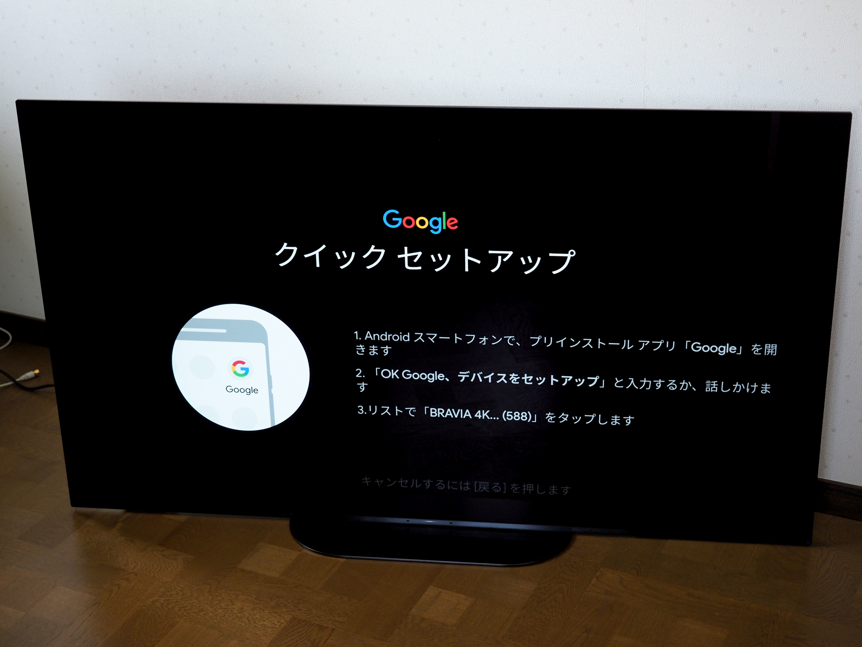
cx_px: 431
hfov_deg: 33.2
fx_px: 1444
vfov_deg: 25.2
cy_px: 324
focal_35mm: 58
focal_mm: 29
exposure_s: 1/60
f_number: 2.8
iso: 500
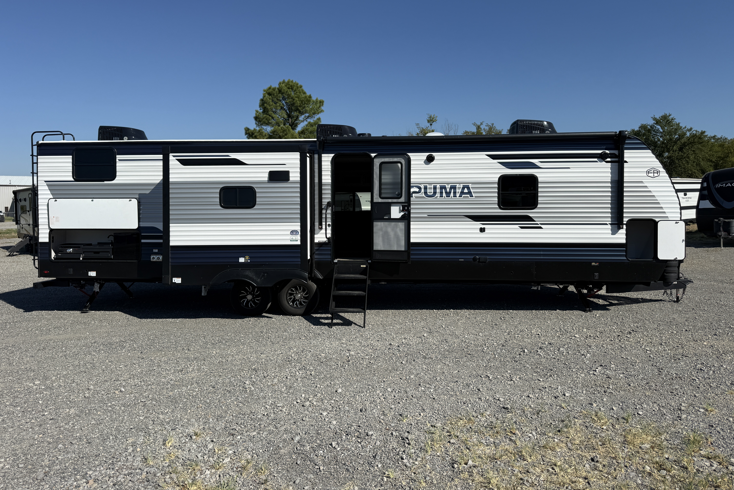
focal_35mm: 25
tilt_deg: -2.7
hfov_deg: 71.5
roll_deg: -0.8
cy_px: 221
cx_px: 367
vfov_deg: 51.2
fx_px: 510
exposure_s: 1/7353
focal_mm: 6.76
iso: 80
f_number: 1.78
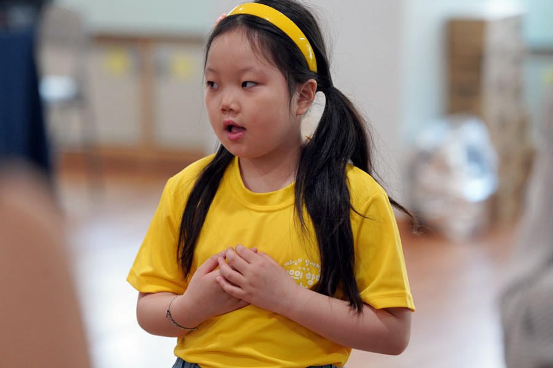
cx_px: 276
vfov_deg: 6.9
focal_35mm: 200
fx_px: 3072
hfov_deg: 10.3
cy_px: 184
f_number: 4
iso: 2000
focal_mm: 200
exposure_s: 1/250
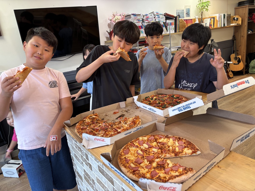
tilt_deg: -16.1
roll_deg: +6.1
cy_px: 96
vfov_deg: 53.1
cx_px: 128
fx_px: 192
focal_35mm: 26
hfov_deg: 67.3
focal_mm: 5.96
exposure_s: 1/60
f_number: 1.6
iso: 100
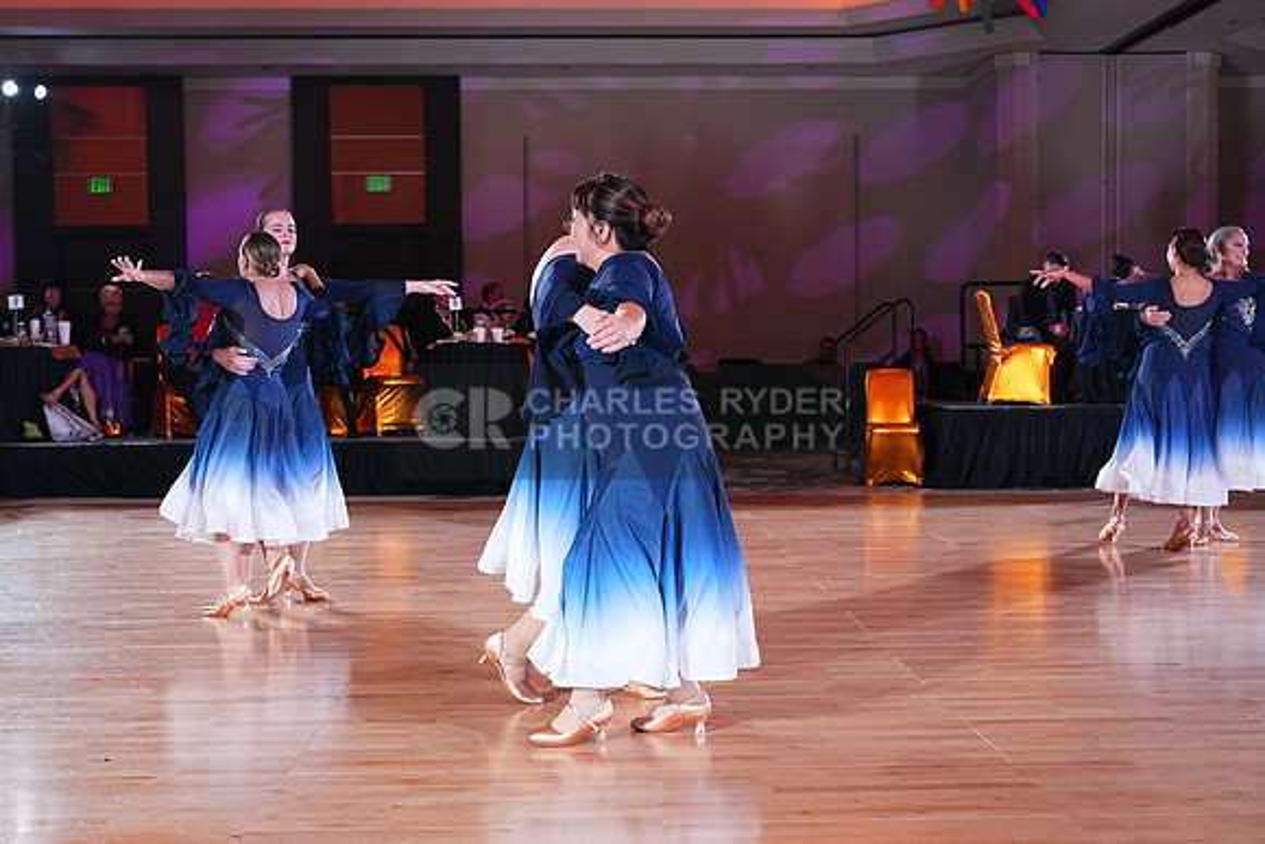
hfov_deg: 42.7
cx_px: 632
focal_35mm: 46
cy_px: 422
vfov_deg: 29.3
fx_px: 1617
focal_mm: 46
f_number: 4.5
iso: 5000
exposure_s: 1/400
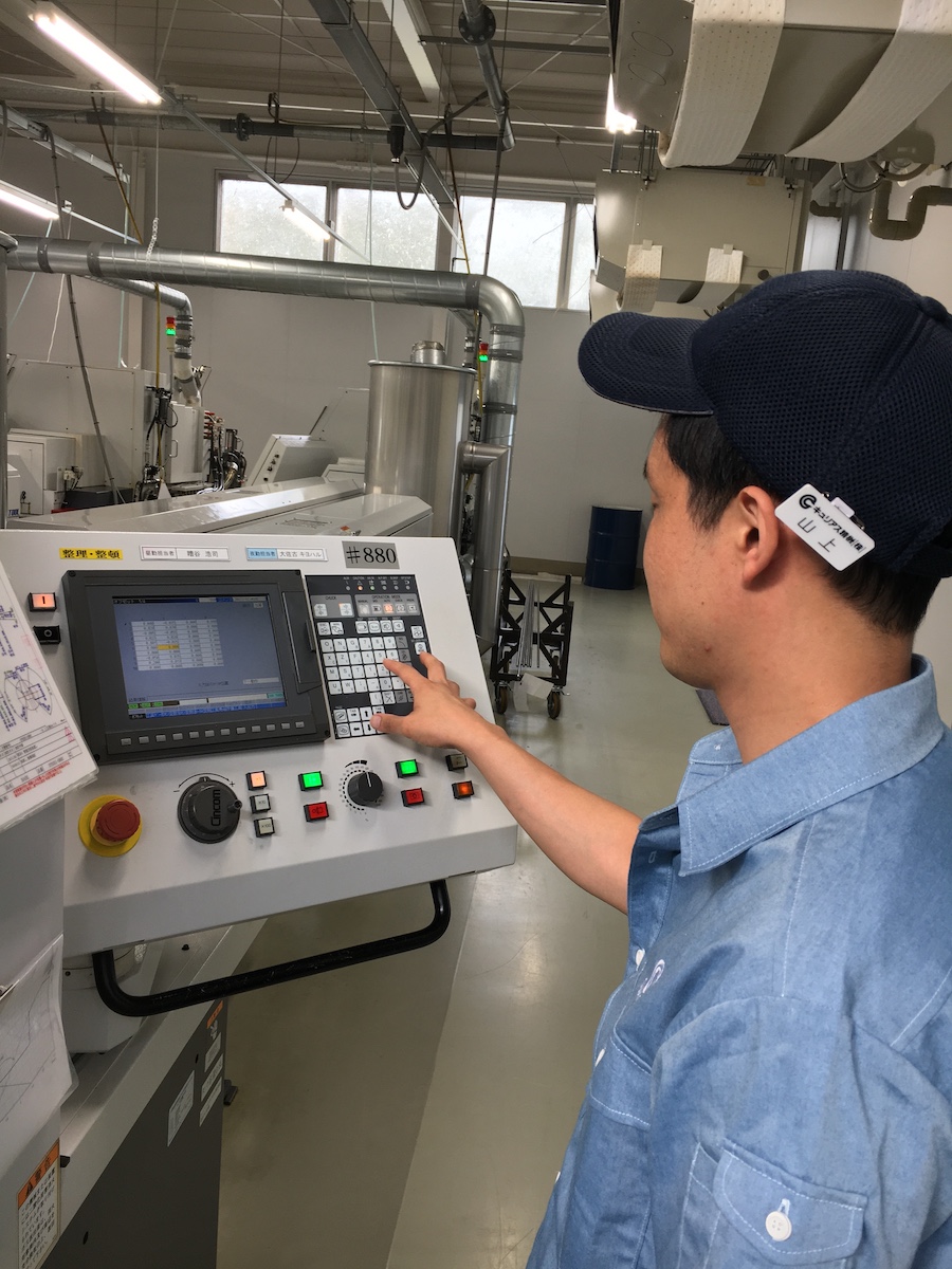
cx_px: 476
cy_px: 634
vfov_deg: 61.7
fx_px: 1063
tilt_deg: -9.2
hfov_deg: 48.2
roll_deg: -5.5
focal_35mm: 29
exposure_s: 1/40
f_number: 2.2
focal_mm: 4.15
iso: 32
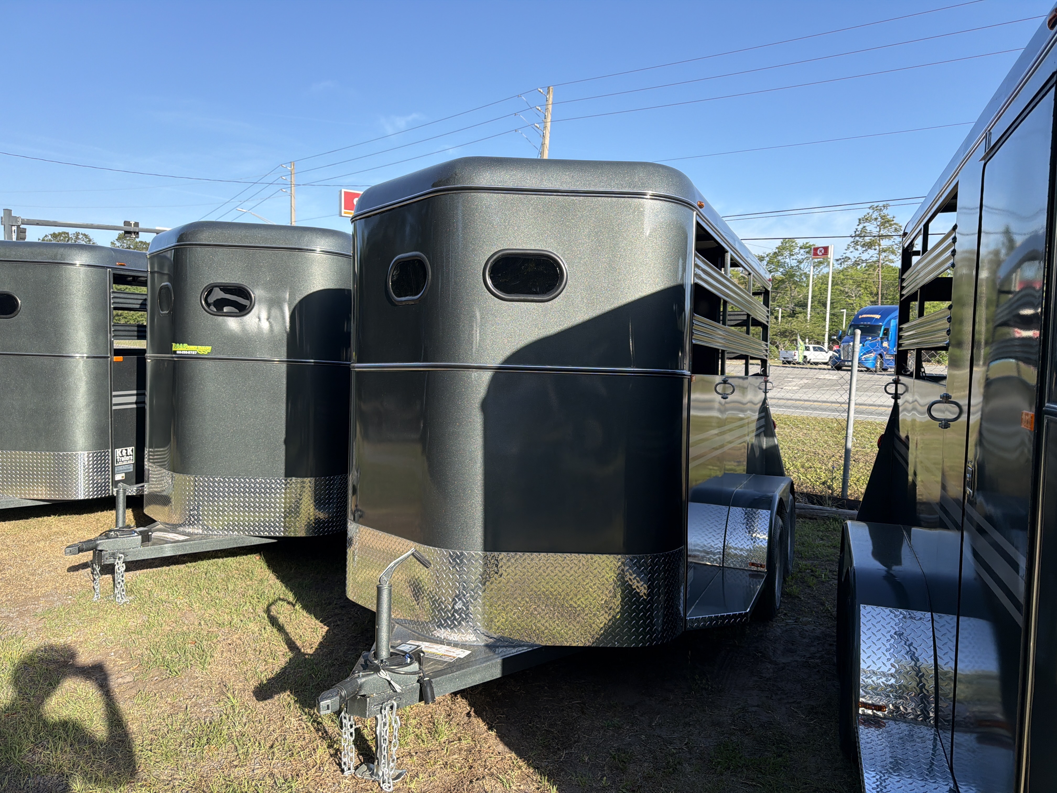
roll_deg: -0.6
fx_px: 733
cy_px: 396
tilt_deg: -4.3
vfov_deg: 56.8
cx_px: 528
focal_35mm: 24
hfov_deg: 71.6
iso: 80
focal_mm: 6.76
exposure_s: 1/2232
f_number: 1.78
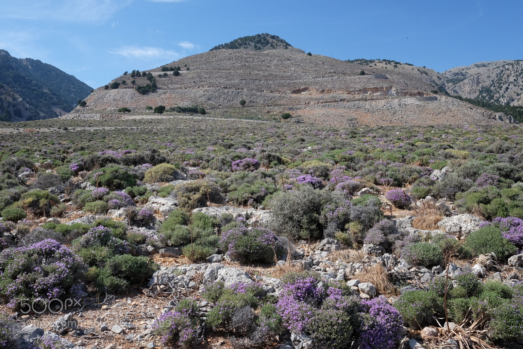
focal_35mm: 35
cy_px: 174
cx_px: 262
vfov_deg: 37.9
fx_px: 508
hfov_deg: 54.4
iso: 800
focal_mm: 23
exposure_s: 1/240
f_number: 9
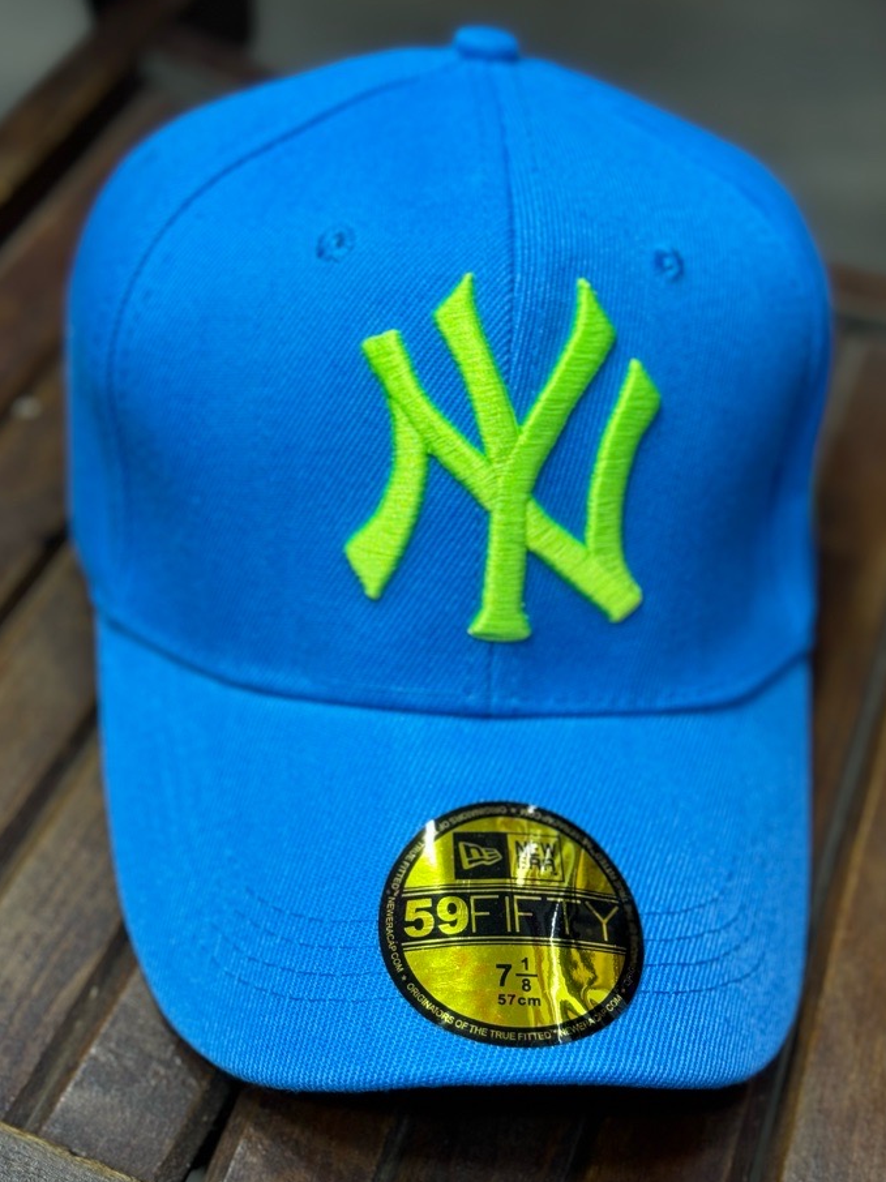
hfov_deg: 27.5
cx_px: 419
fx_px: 1810
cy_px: 628
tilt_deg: -48.6
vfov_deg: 36.2
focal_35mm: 53
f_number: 1.78
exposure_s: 1/50
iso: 80
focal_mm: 6.76
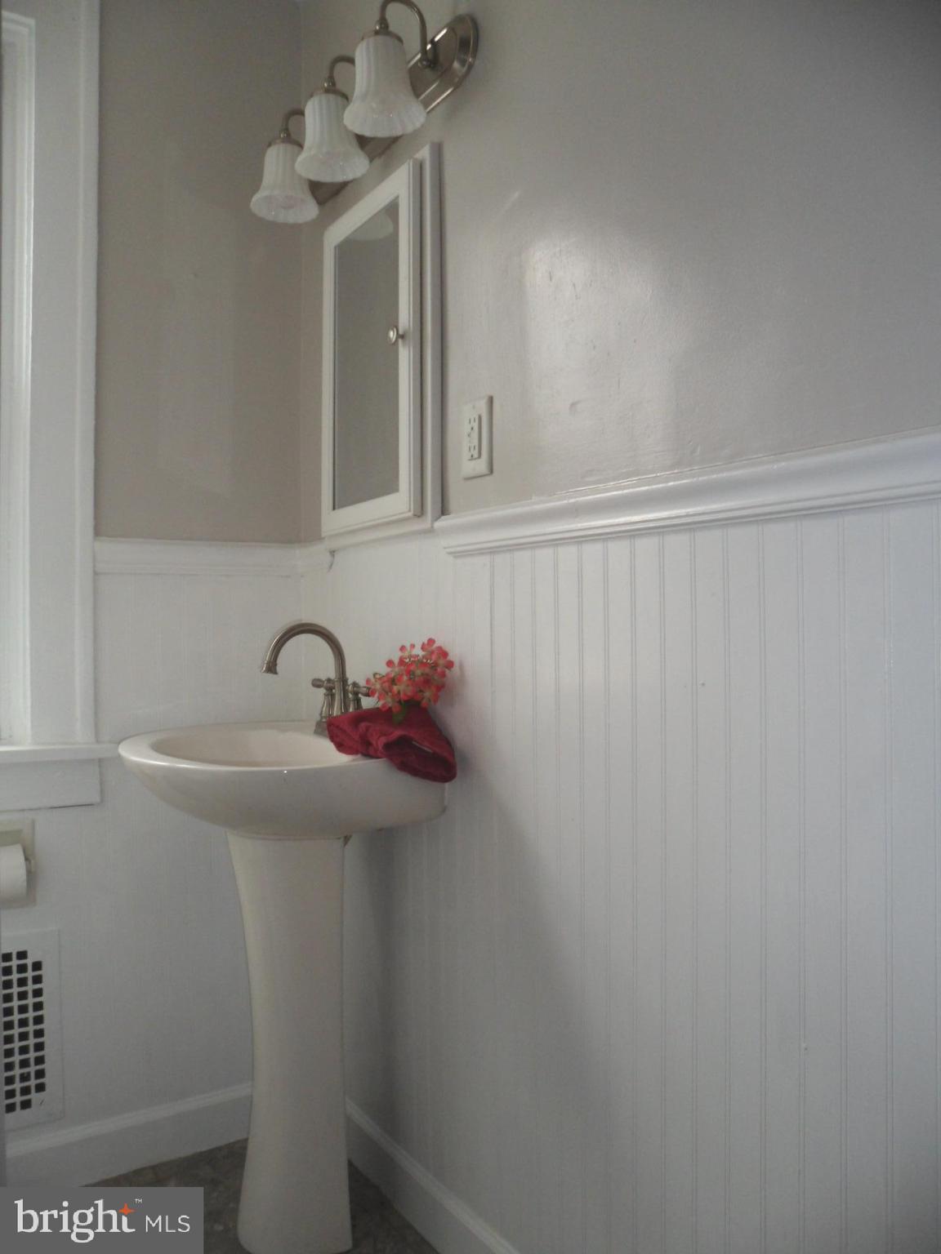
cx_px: 470
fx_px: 942
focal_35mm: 26
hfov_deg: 53.1
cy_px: 627
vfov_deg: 67.3
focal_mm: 4.9
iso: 100
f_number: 3.3
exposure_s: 1/60
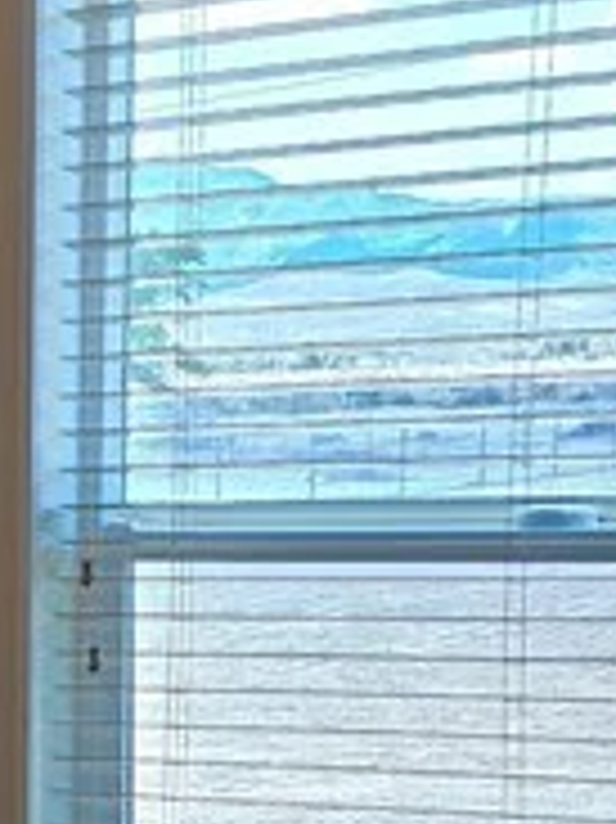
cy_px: 1081
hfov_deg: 10.5
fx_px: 3064
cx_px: -612
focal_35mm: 129
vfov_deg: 14.6
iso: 32
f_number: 1.7
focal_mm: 6.3
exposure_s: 1/120
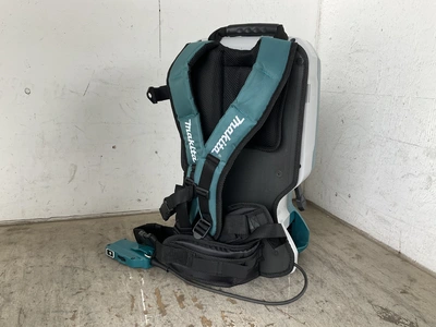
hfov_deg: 61.7
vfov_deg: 48.2
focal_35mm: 29
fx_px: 365
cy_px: 164
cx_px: 218
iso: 32
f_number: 1.8
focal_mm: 3
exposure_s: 1/122
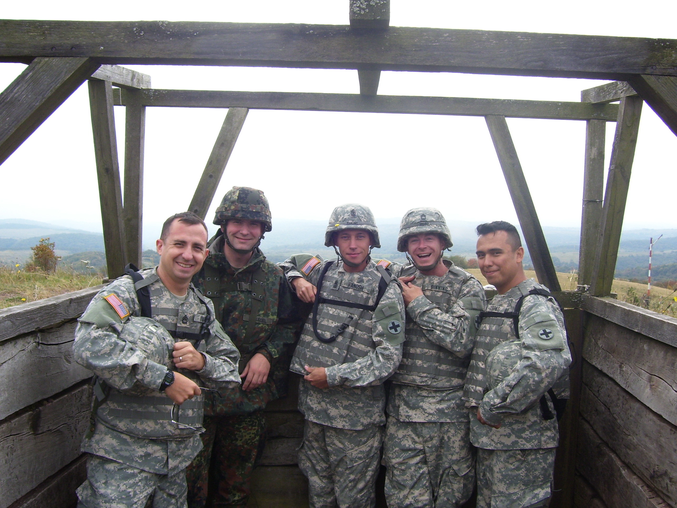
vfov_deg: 38.7
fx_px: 724
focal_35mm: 37
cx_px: 338
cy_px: 254
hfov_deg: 50.1
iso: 80
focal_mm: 6
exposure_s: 1/180
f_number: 4.8
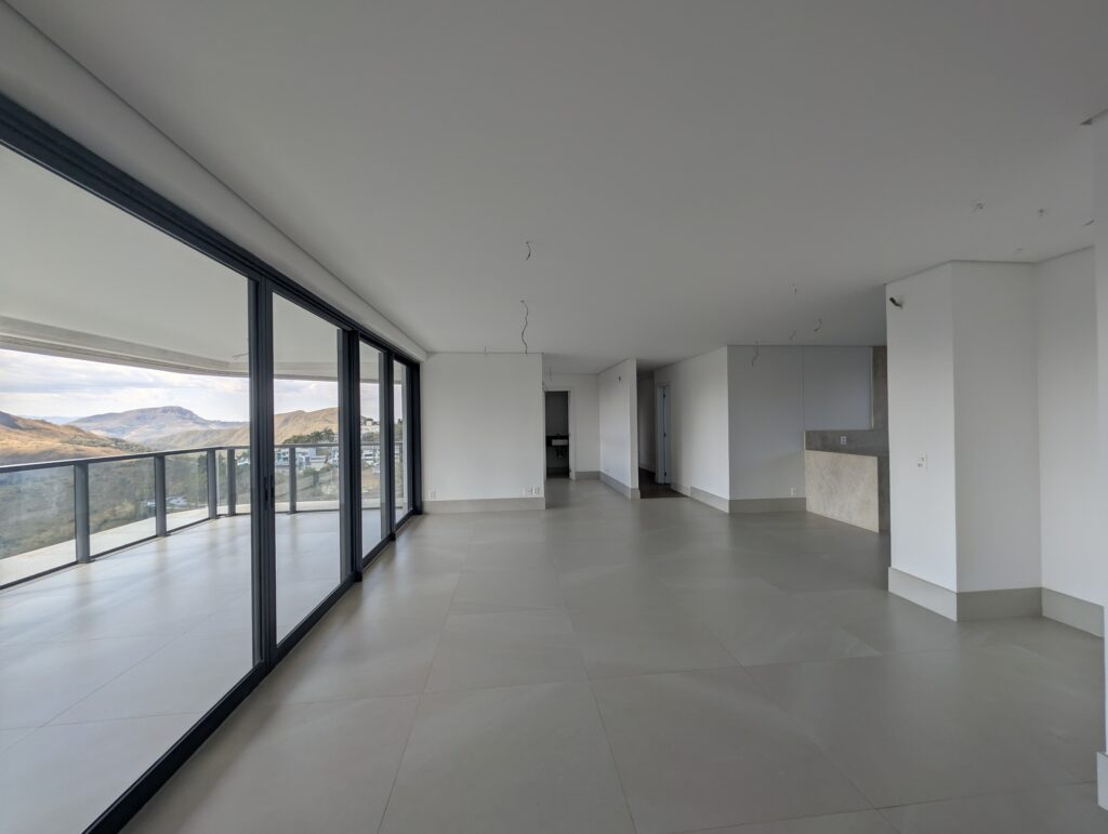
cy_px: 417
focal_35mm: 12
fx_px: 385
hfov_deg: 110.5
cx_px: 554
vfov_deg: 94.6
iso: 41
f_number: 1.7
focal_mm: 2.02
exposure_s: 1/1555
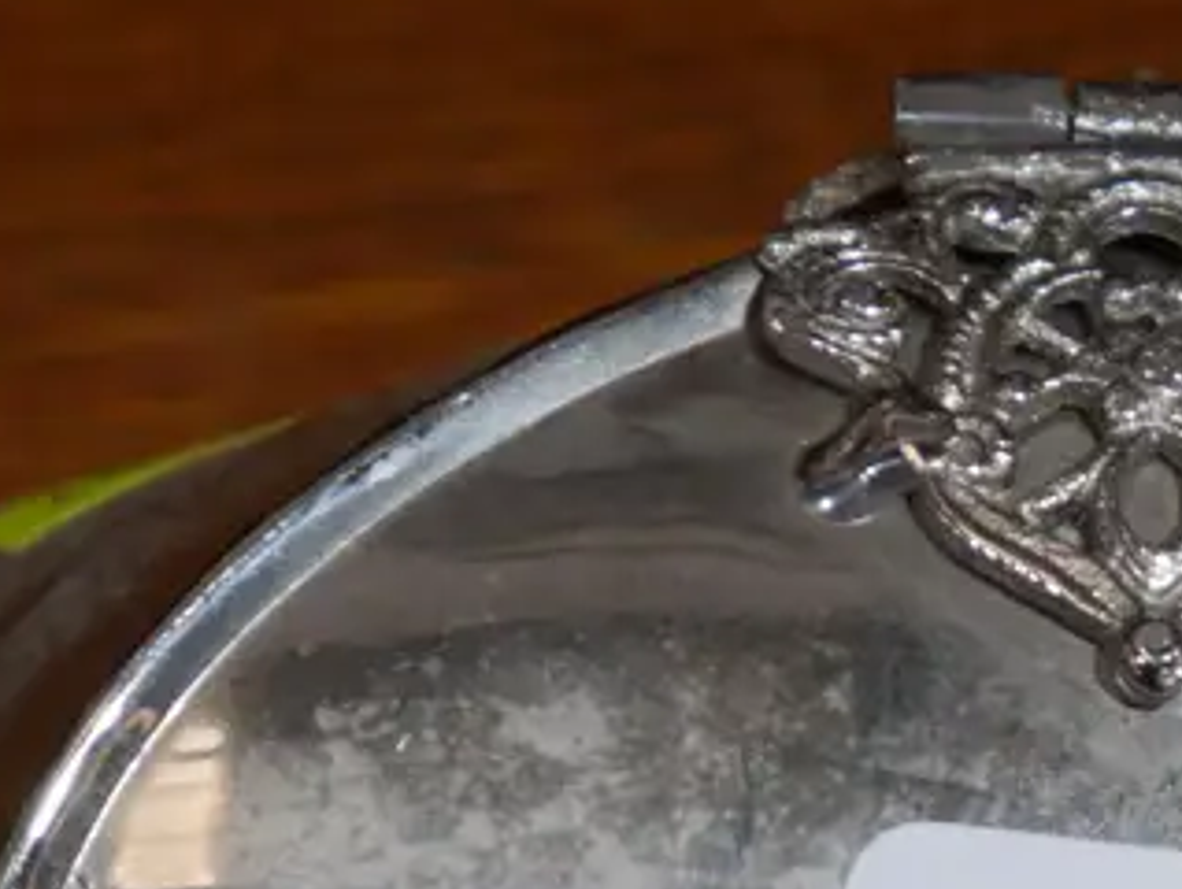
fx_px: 8546
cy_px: 1150
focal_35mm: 250
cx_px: 1252
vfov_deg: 5.9
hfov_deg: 7.9
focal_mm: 39
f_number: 5.6
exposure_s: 1/100
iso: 800
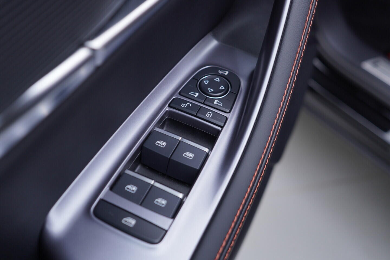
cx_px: 195
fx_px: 390
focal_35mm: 36
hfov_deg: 53.1
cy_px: 130
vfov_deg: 36.9
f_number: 3.2
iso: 125
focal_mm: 24
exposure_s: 1/40
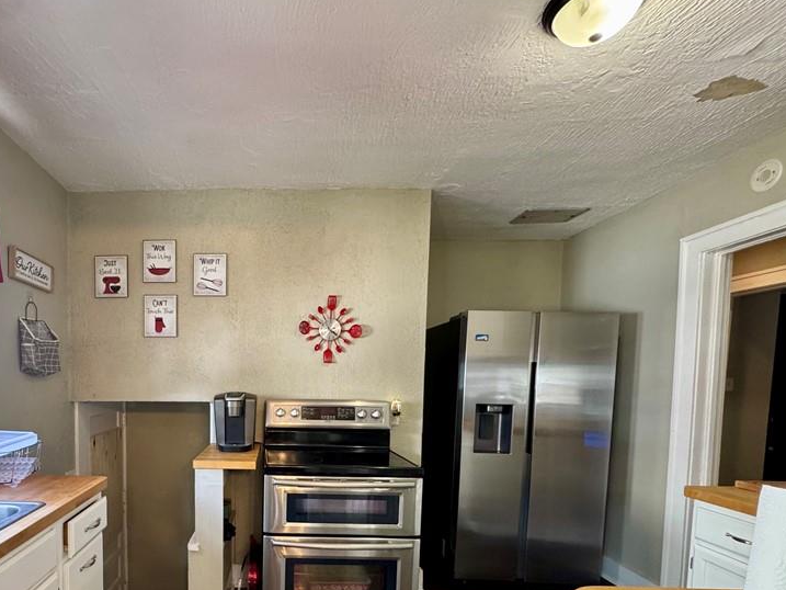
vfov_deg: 63.7
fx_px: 454
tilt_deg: -4.0
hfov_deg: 78.8
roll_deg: +0.3
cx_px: 257
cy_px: 409
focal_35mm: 20
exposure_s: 1/60
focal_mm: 2.22
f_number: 2.2
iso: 400
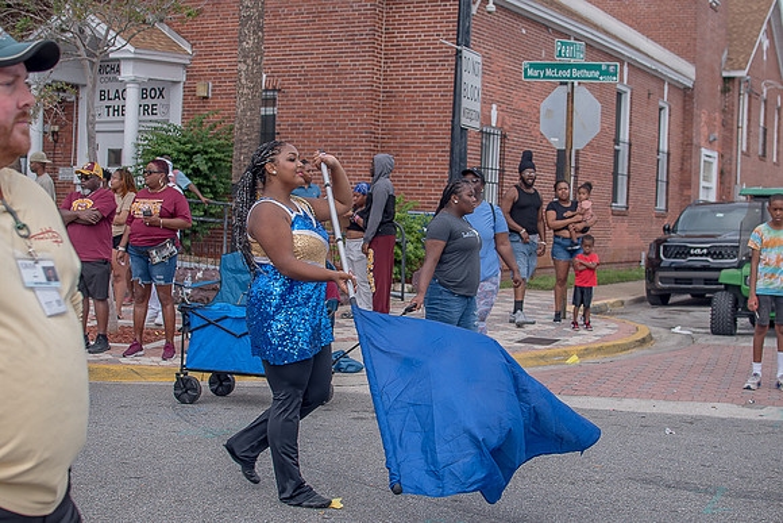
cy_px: 262
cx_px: 392
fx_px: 1131
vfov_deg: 26.0
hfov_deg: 38.2
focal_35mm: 52
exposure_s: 1/500
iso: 100
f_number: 4
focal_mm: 35
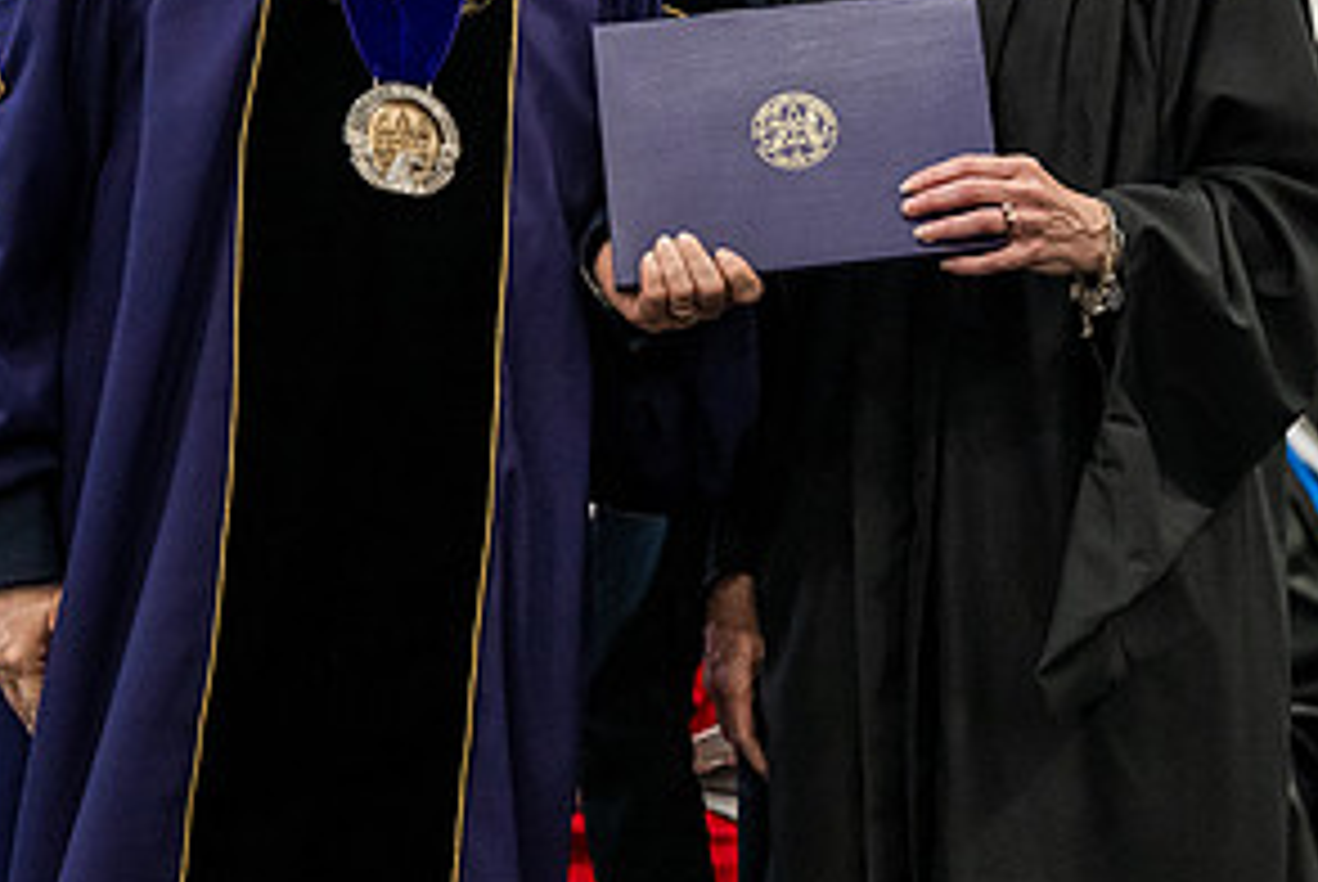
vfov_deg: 8.1
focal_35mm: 170
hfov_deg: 12.1
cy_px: 47
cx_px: 598
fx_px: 6230
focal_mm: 86
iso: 6400
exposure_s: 1/250
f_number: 5
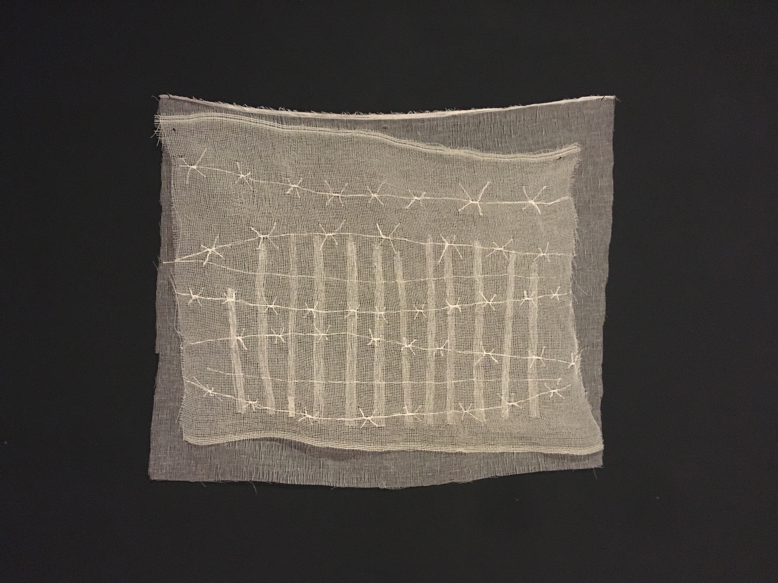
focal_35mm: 29
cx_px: 389
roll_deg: +0.0
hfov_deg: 61.7
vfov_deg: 48.2
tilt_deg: +3.4
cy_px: 292
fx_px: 652
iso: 250
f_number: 2.2
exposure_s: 1/17
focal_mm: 4.15
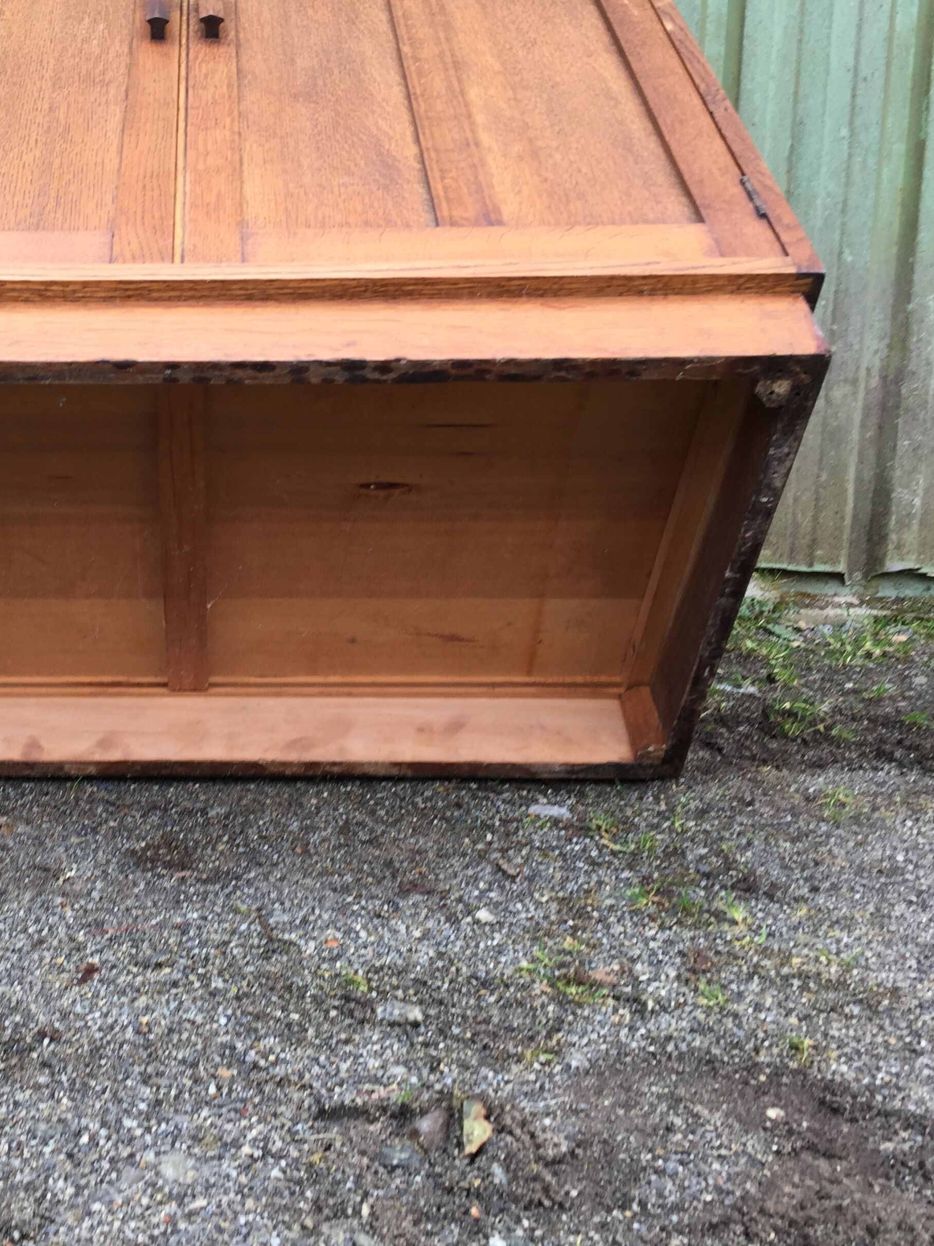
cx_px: 185
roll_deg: -1.1
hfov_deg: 35.6
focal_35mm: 39
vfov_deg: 47.9
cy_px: 619
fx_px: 1403
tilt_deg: -9.3
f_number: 2.2
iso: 32
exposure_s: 1/113
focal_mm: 4.15
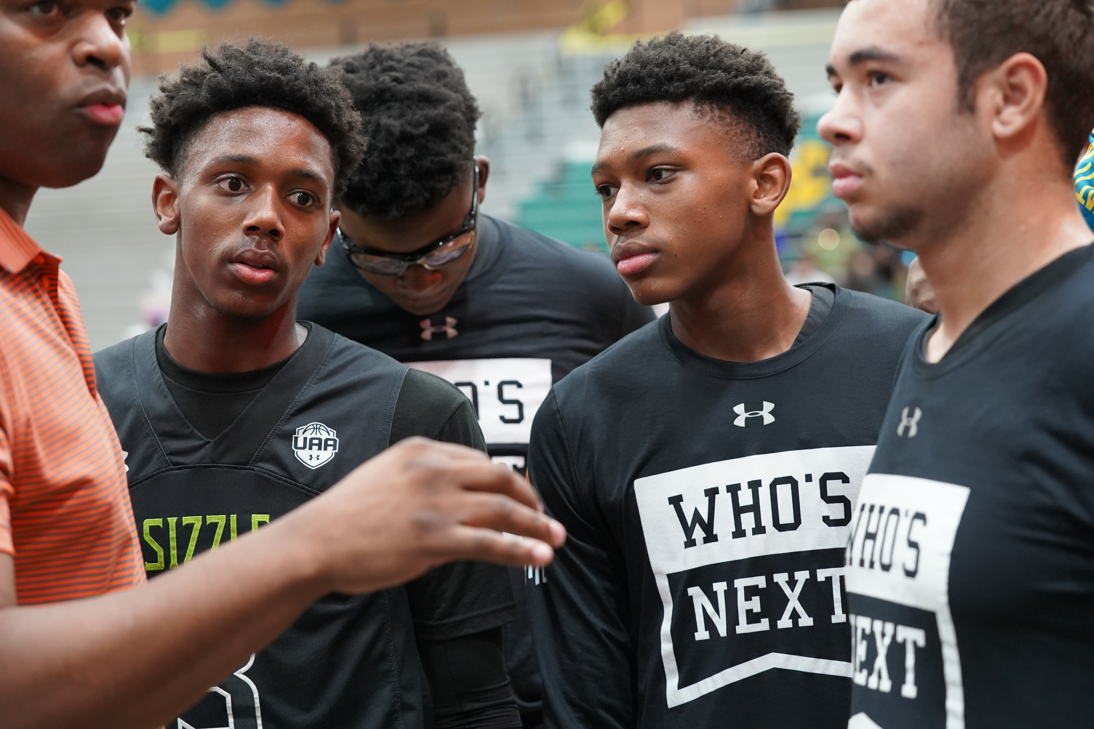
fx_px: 2613
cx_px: 547
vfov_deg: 15.9
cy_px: 364
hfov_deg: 23.6
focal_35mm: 86
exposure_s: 1/160
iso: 5000
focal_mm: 86
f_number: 4
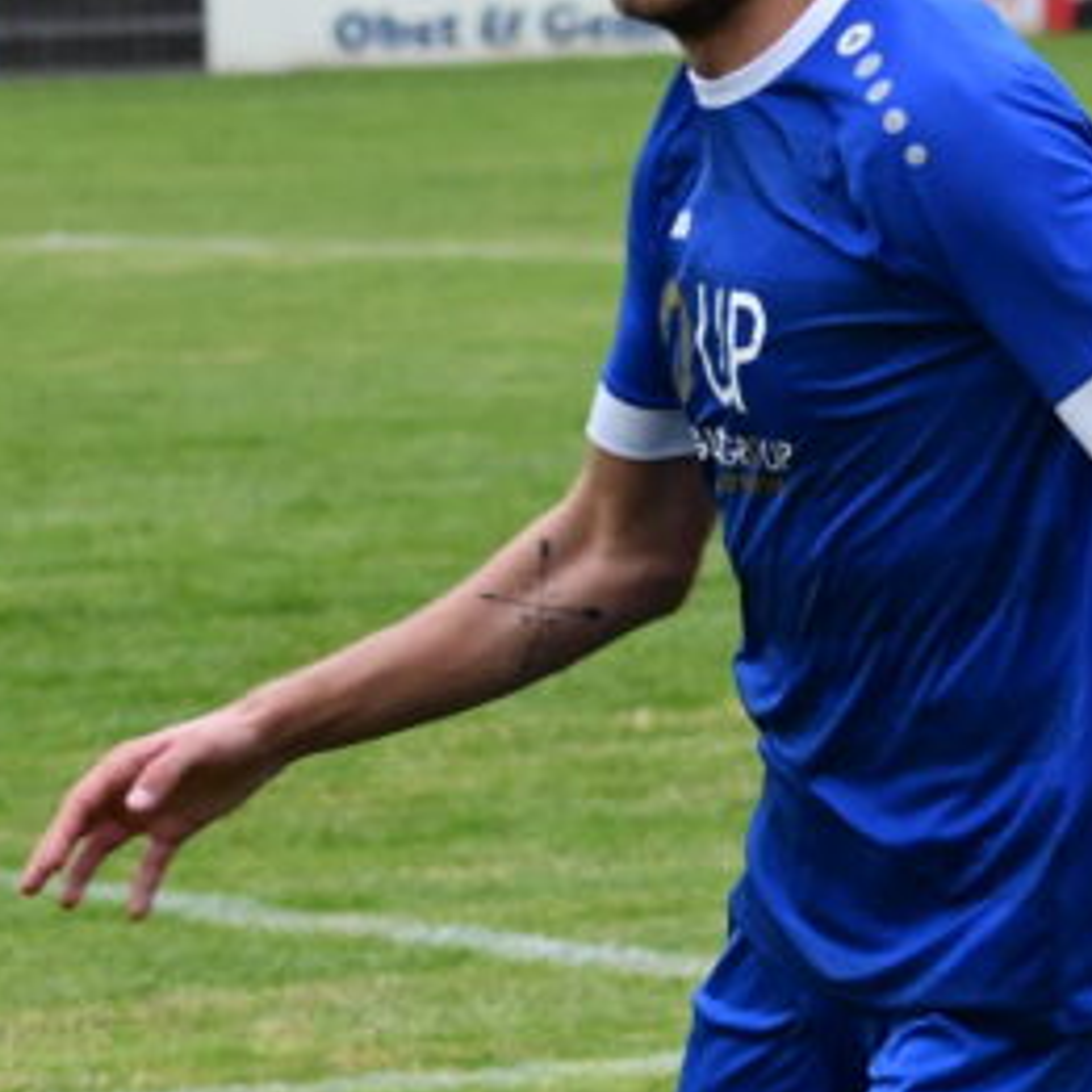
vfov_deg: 3.7
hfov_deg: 3.7
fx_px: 16703
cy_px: 833
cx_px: 1351
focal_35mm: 468
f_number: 4.5
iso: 1100
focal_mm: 80
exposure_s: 1/1000
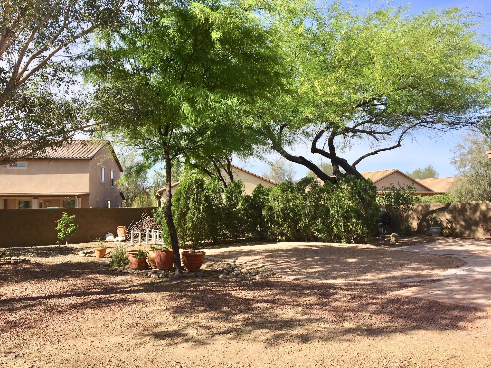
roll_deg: +0.2
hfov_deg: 61.7
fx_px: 411
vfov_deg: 48.2
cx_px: 246
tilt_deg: +3.5
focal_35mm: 29
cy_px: 184
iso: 25
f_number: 2.2
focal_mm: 4.15
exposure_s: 1/1166
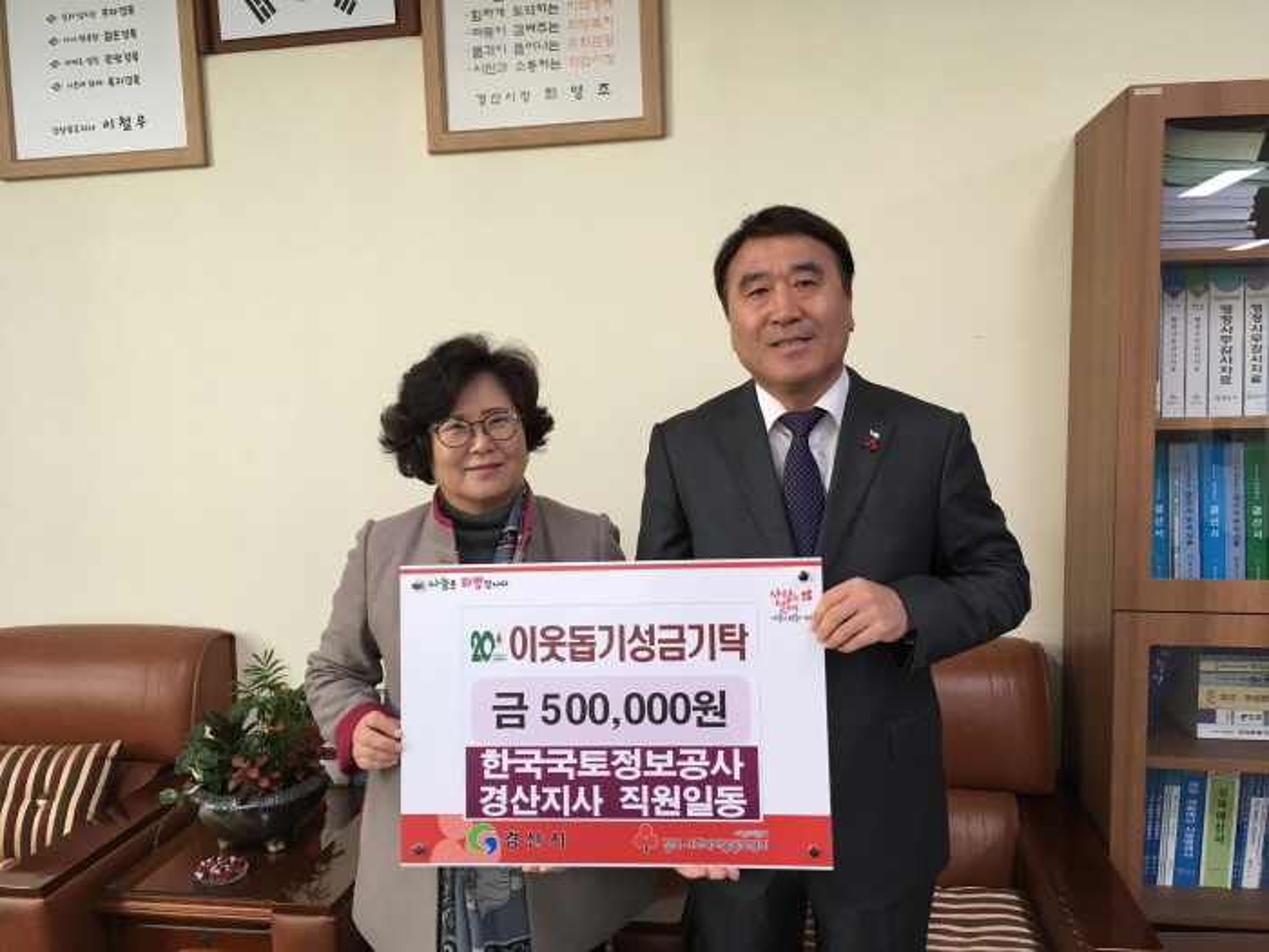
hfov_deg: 61.7
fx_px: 1063
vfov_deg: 48.2
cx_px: 634
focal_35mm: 29
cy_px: 476
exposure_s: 1/30
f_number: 2.2
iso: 32
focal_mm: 4.15
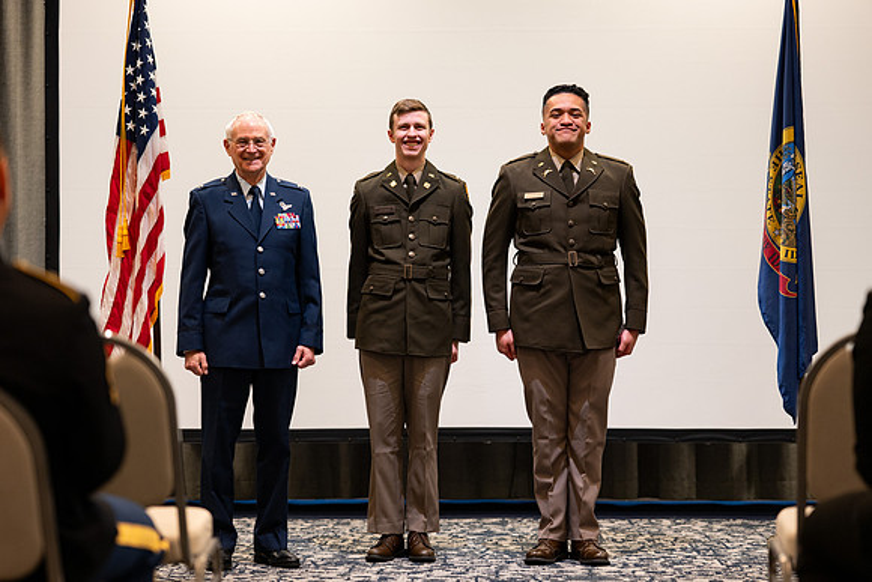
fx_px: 2059
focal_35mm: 85
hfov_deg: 23.9
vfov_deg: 16.1
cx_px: 436
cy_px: 291
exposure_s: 1/125
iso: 640
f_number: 1.8
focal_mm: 85
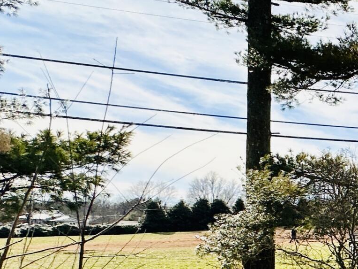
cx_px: 602
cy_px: 242
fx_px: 569
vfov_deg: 25.7
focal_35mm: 55
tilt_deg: +0.2
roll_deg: -2.3
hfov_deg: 23.4
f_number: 2.2
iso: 40
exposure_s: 1/2353
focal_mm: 2.22
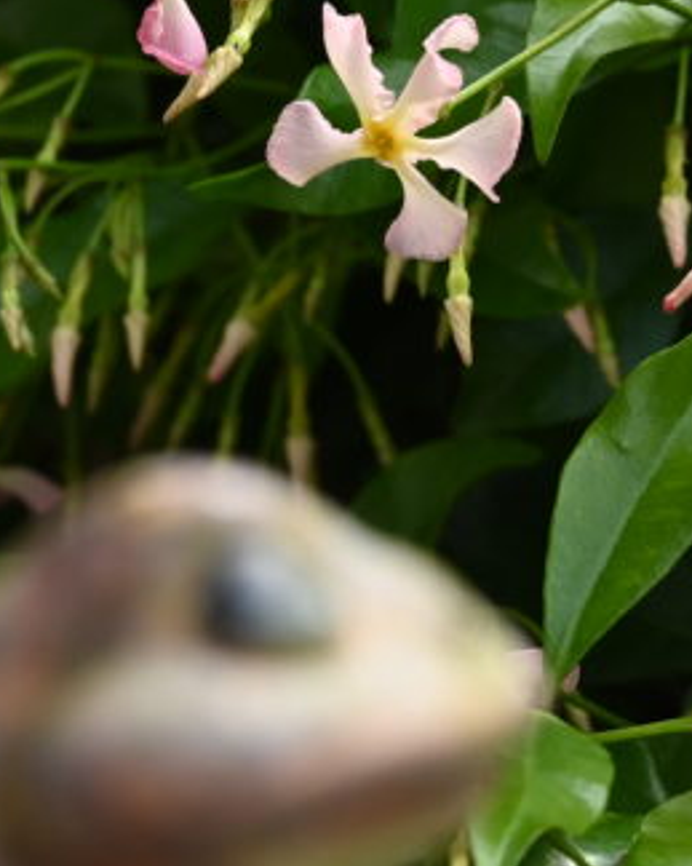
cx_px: 927
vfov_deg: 8.4
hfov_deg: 6.7
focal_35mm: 229
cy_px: 136
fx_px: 5865
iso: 400
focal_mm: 66
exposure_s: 1/400
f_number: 8
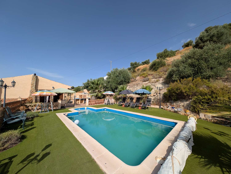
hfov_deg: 110.5
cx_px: 116
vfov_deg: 94.6
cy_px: 87
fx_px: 80
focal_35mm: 12
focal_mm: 2.23
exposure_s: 1/2309
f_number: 1.95
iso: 38
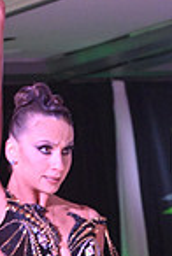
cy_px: 398
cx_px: 189
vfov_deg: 6.4
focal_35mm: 317
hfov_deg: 4.3
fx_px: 2261
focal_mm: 80
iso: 5000
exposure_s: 1/400
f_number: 5.6
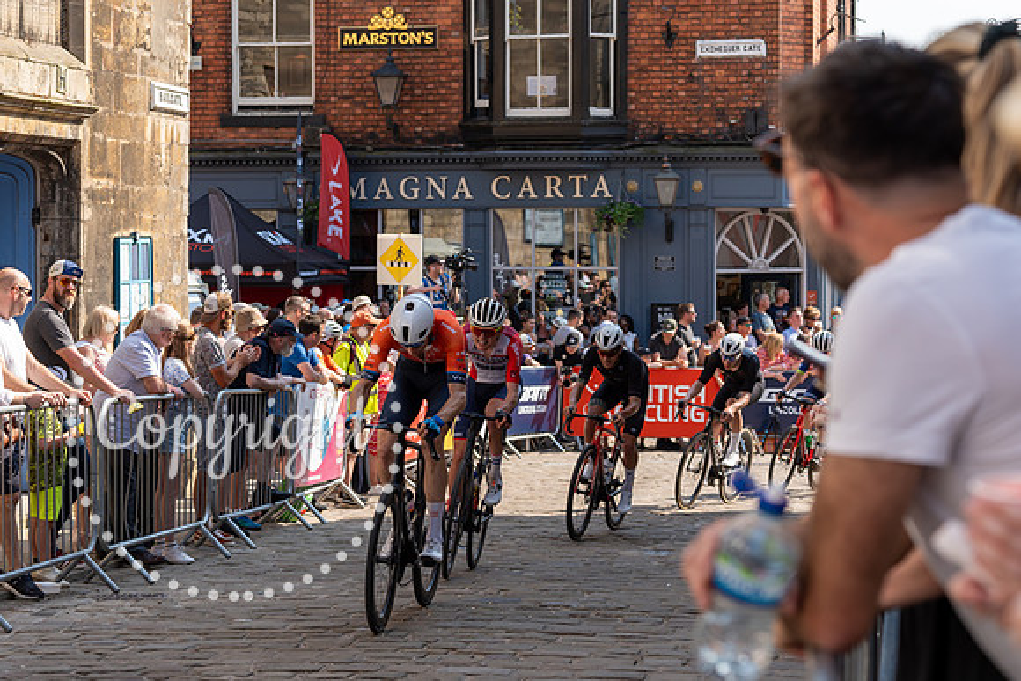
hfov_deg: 25.4
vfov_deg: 17.1
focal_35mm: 80
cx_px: 404
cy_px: 307
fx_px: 2263
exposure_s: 1/500
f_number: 3.5
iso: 100
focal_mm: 55
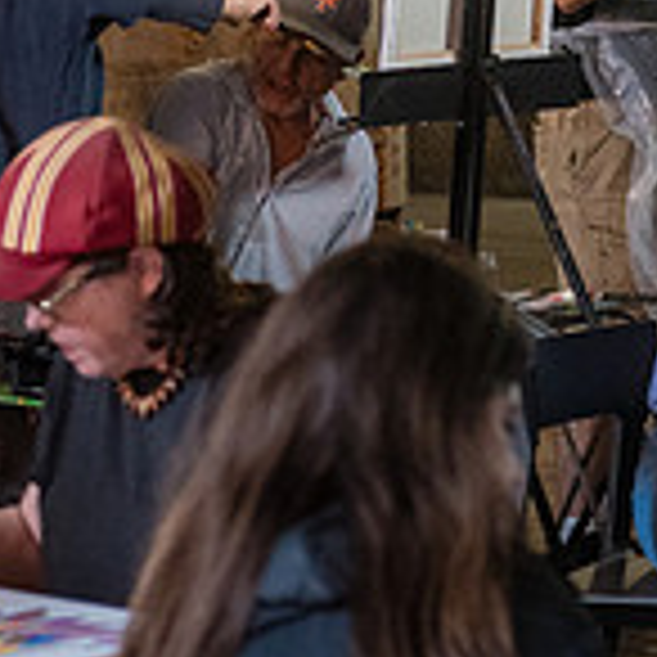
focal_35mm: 271
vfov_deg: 6.4
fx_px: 5819
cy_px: -52
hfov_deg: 6.4
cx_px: 819
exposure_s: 1/160
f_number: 4
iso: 3200
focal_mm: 80
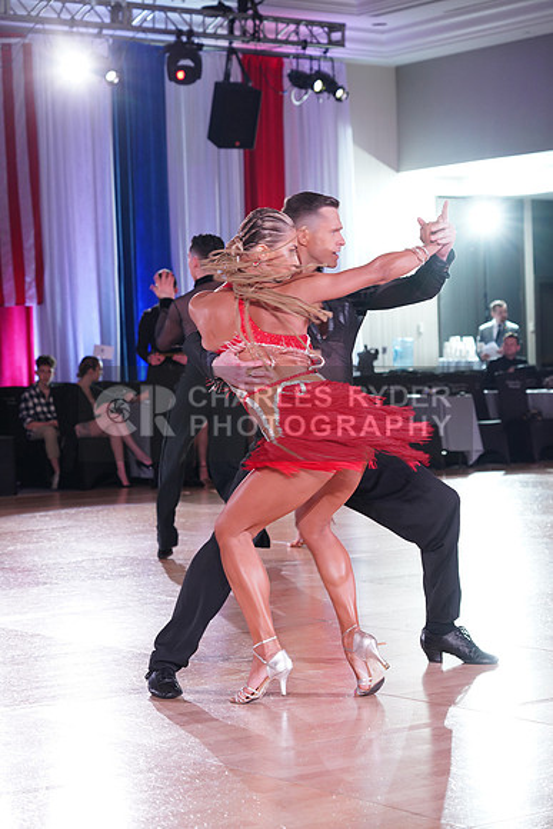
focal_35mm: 80
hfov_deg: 17.1
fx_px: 1842
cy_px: 414
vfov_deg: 25.4
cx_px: 276
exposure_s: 1/160
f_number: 5
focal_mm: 80
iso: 1600
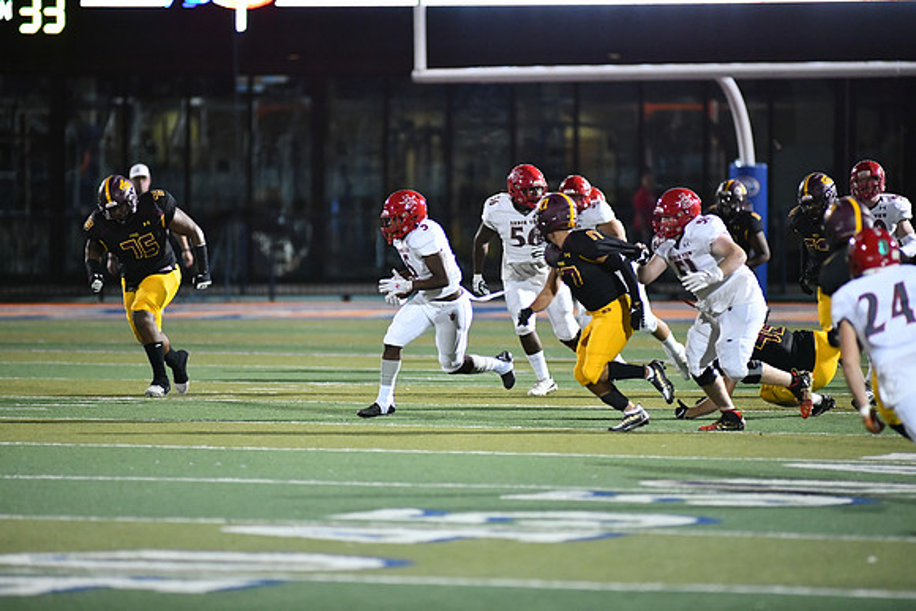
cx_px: 458
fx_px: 7635
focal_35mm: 300
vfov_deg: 4.6
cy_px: 306
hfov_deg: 6.9
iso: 5600
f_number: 2.8
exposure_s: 1/1250
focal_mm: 300
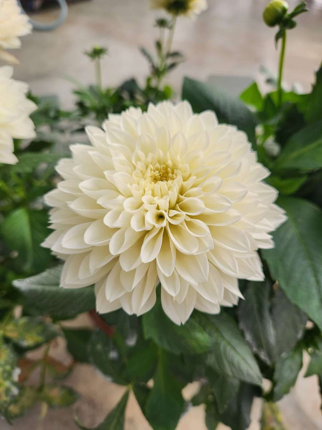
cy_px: 215
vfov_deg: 73.9
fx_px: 285
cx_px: 161
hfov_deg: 58.9
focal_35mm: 23
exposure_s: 1/709
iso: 20
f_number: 1.8
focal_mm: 5.4
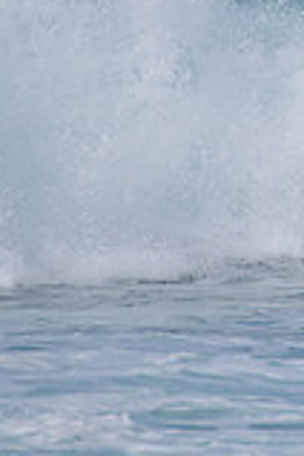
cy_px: 33
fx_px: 23102
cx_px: 700
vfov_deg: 1.1
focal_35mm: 1824
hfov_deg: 0.8
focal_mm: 500
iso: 250
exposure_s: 1/2500
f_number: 6.3
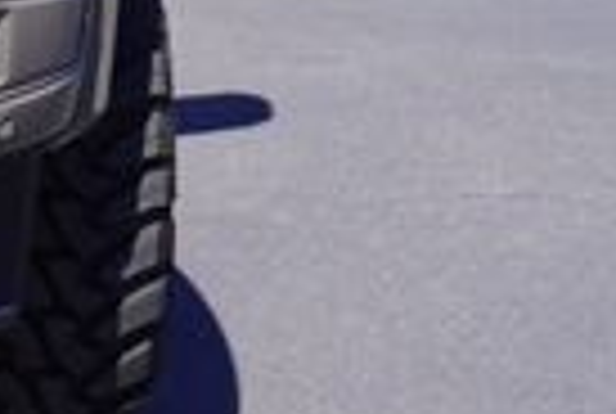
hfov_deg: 9.8
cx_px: -746
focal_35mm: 189
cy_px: -248
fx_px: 3247
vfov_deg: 7.2
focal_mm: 27
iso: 100
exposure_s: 1/125
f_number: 9
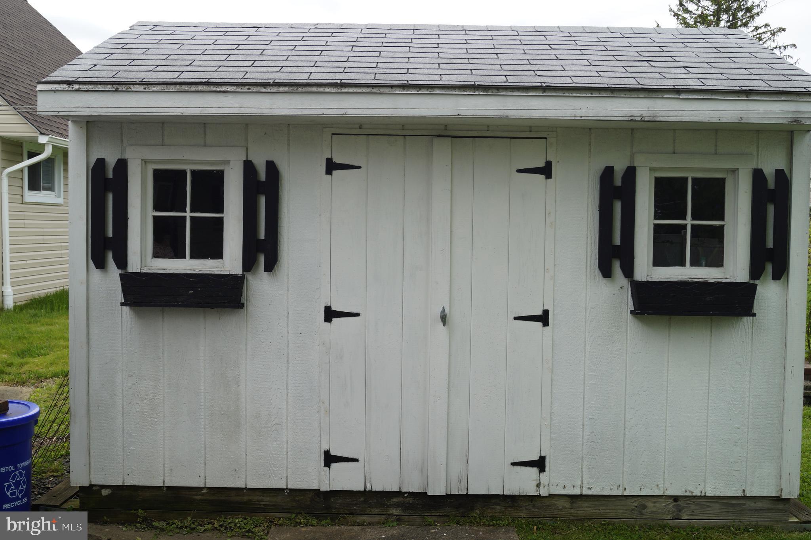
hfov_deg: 49.6
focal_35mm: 39
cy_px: 270
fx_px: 878
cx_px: 406
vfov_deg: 34.2
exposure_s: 1/125
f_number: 8
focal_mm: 26
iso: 100
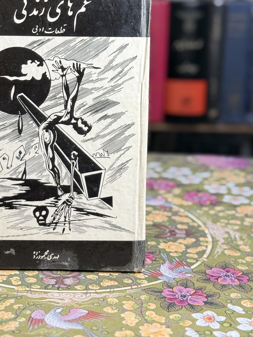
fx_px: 789
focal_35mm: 81
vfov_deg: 23.7
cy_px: 54
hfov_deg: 18.1
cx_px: 57
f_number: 1.78
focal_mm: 6.76
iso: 80
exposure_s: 1/100
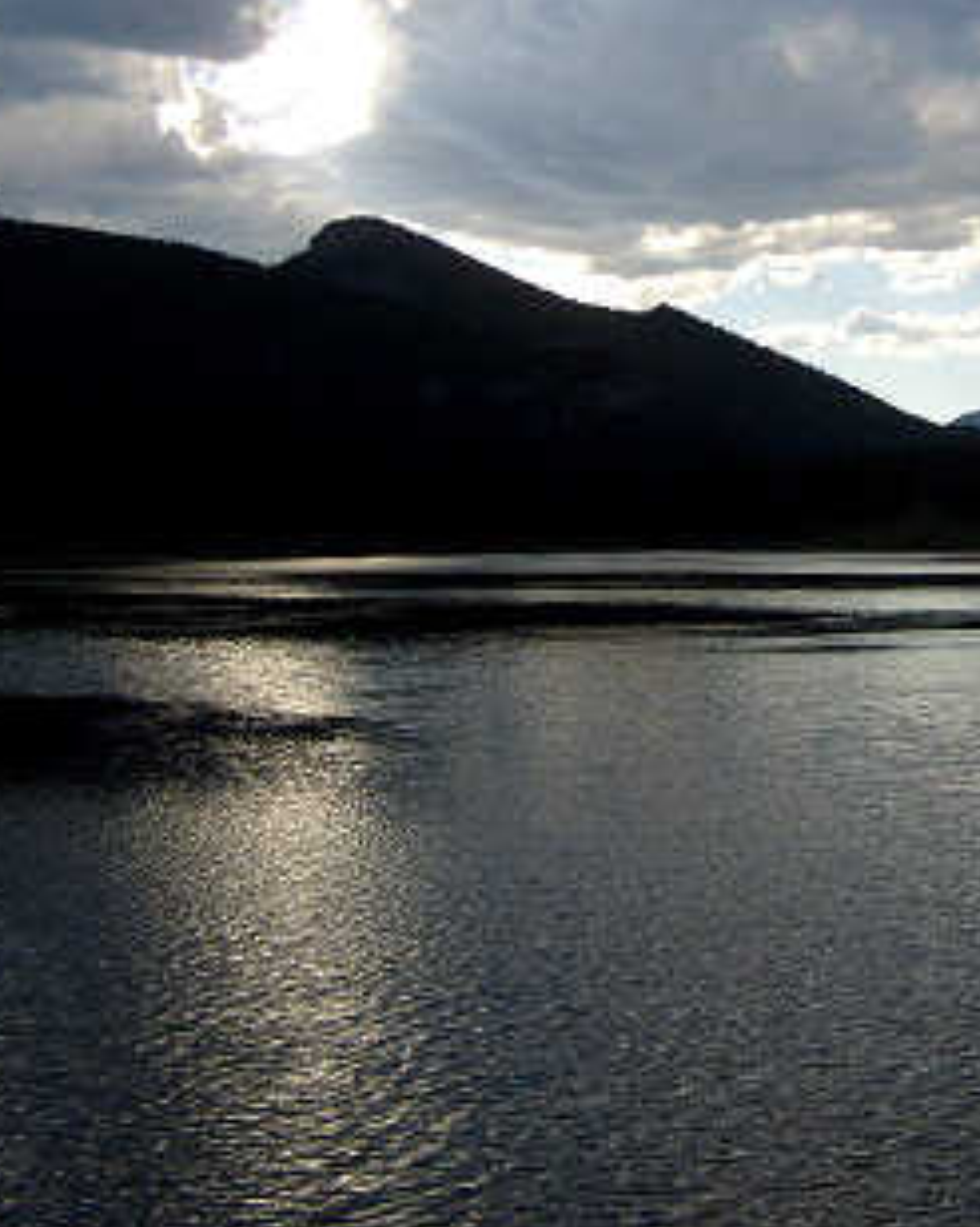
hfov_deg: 24.5
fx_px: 2214
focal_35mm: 61
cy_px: 462
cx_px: 813
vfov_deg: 30.9
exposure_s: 1/250
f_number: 7.1
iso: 80
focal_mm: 5.8
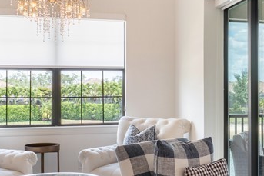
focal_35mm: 57
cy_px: 85
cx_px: 202
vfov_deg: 23.8
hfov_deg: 34.2
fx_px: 418
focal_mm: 18
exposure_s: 1/40
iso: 200
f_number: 14
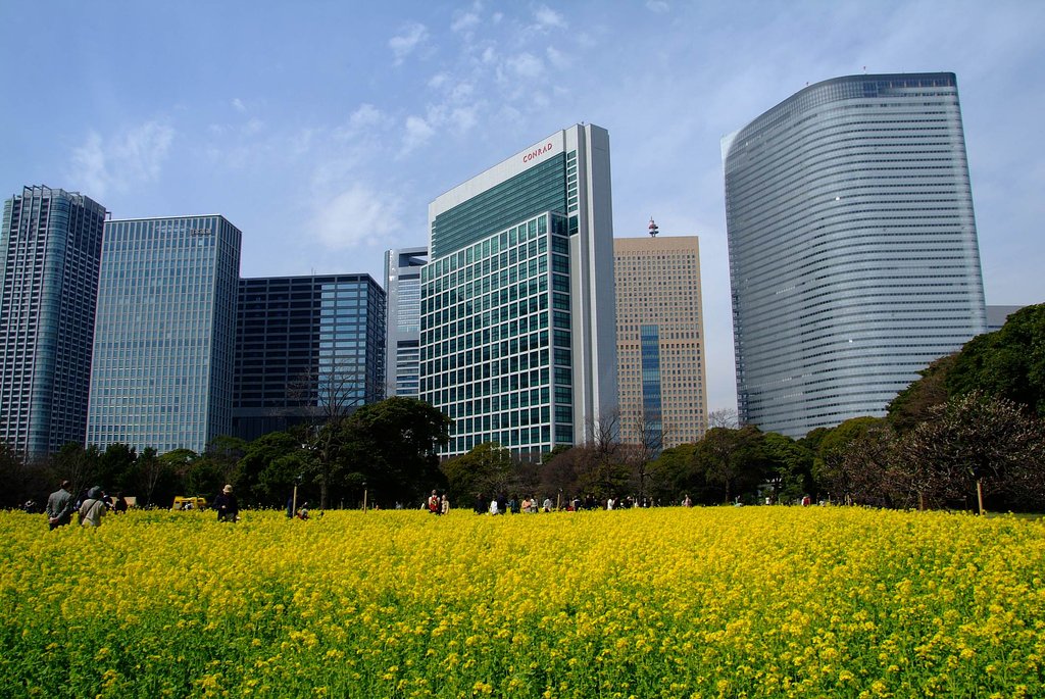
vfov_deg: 48.0
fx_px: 785
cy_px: 350
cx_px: 522
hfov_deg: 67.3
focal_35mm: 27
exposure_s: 1/250
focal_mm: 18
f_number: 11
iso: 200
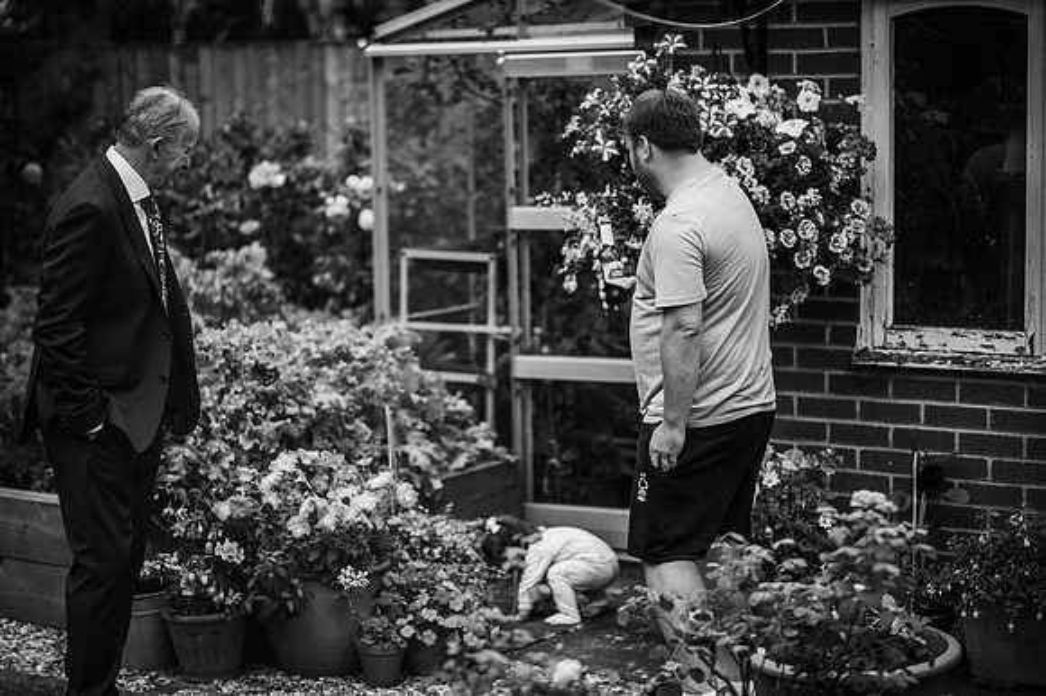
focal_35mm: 85
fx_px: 2468
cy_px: 348
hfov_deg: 23.9
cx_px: 523
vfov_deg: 16.1
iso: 100
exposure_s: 1/2000
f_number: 1.8
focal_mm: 85
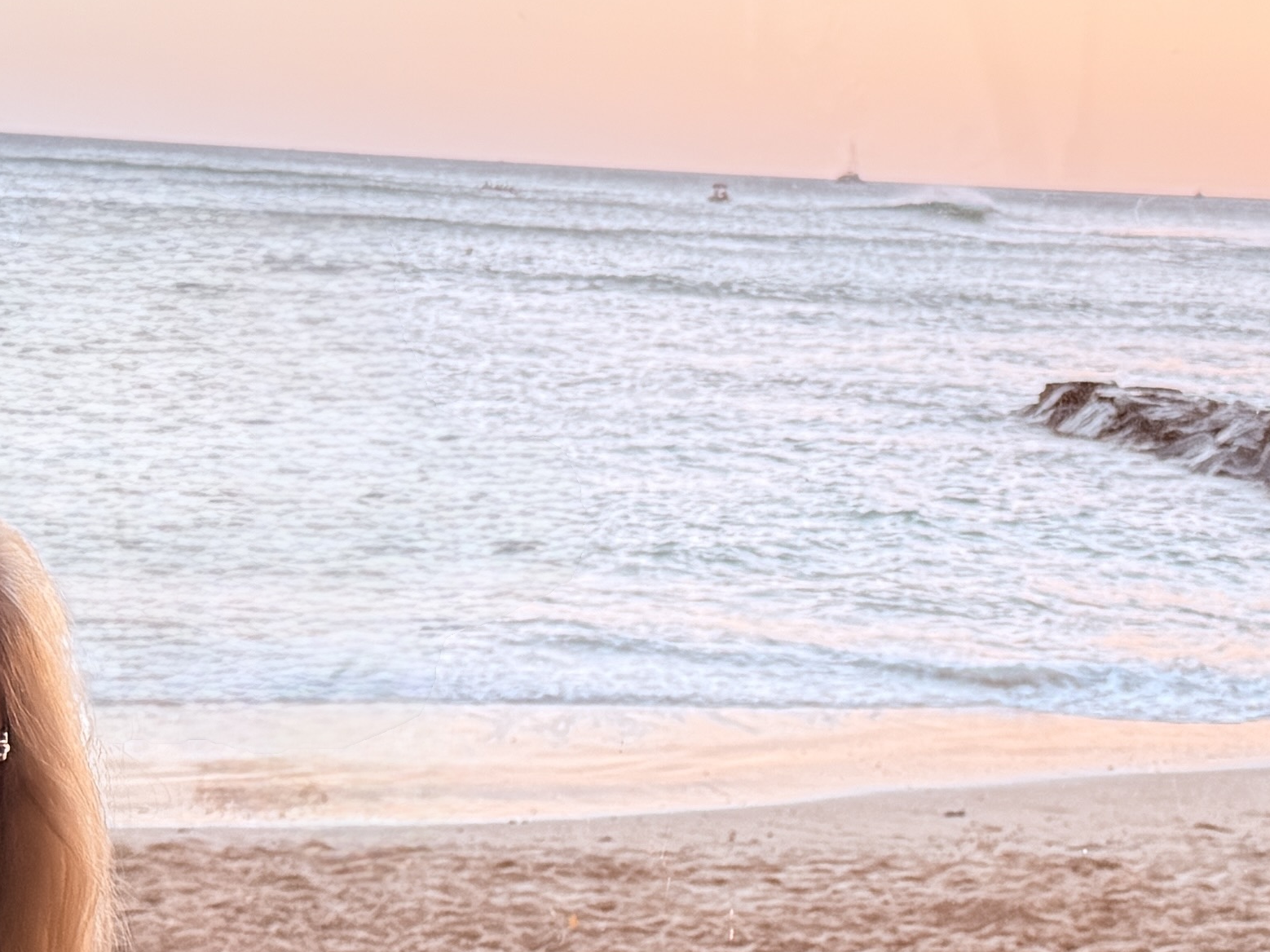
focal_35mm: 88
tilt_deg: -13.3
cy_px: 966
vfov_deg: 16.4
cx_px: 771
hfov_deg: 22.2
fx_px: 3228
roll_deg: -2.3
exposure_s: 1/195
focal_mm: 6.76
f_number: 1.78
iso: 200
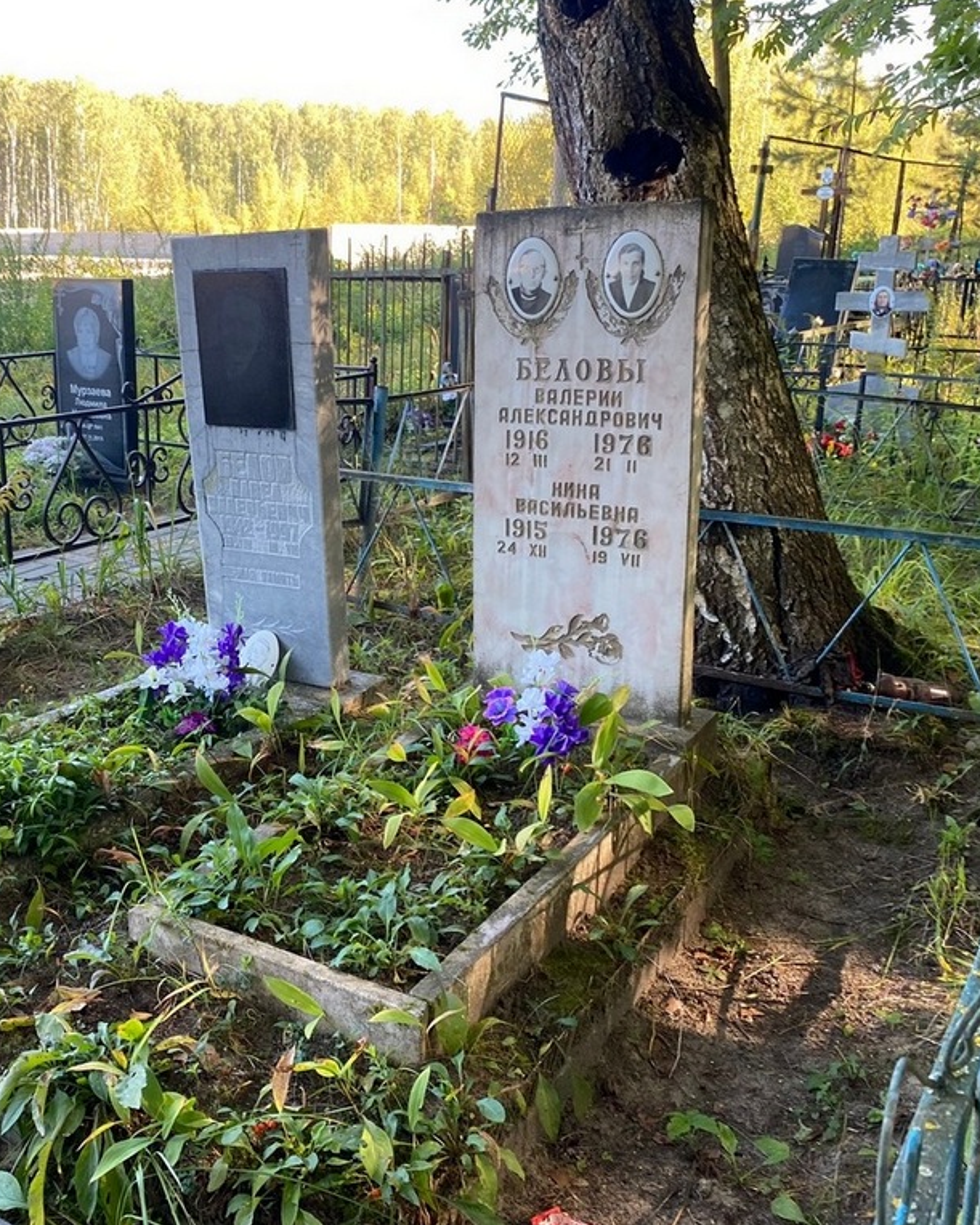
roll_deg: -2.1
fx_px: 1233
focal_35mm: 34
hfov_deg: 42.4
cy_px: 612
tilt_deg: -10.4
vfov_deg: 52.9
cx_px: 277
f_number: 1.8
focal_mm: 4.25
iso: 50
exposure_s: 1/122
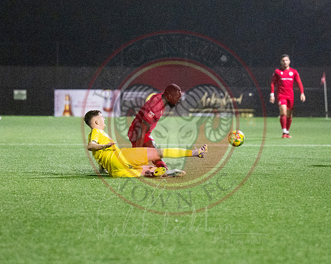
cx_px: 163
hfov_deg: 6.8
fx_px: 2787
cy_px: 132
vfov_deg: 5.4
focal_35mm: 285
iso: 8000
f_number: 2.8
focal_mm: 140
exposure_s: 1/1000
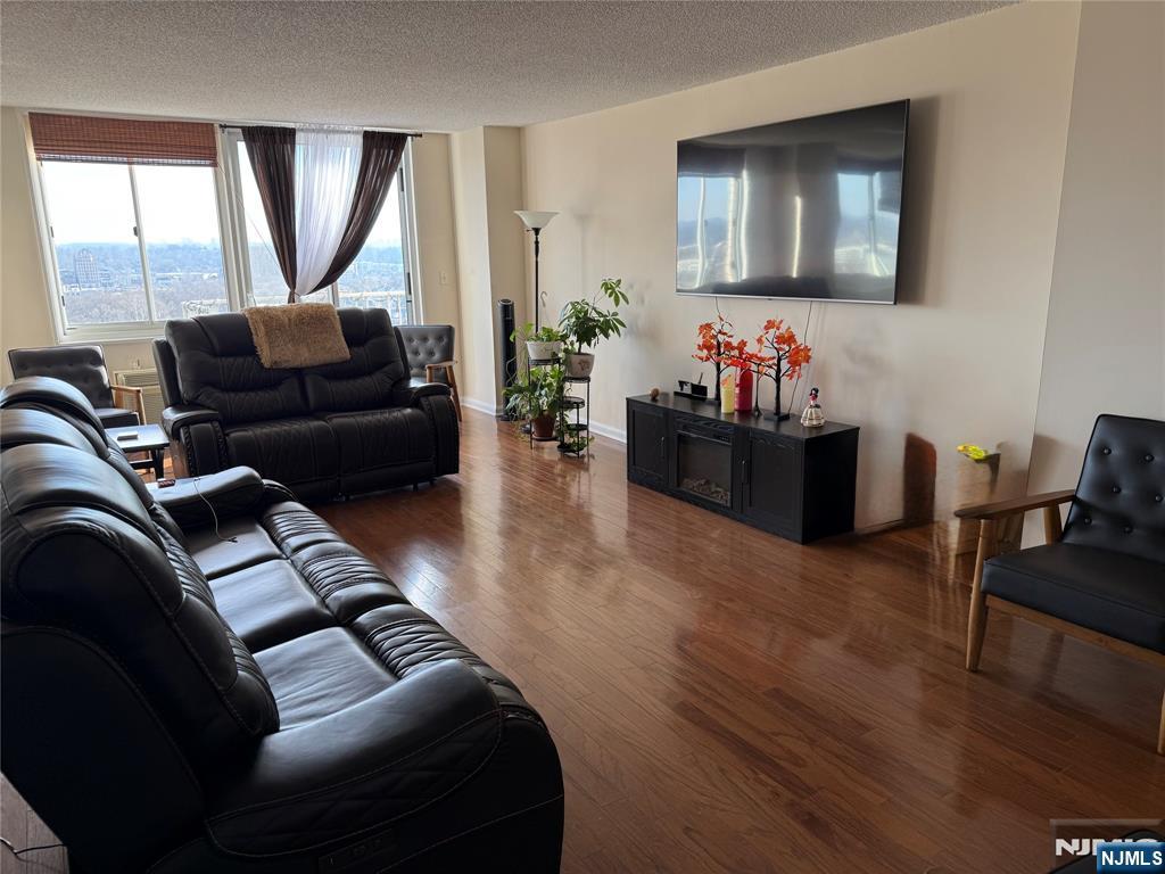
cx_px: 582
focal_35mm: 24
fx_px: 808
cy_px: 437
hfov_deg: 71.6
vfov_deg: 56.8
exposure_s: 1/120
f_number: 1.78
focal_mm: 6.76
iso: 80
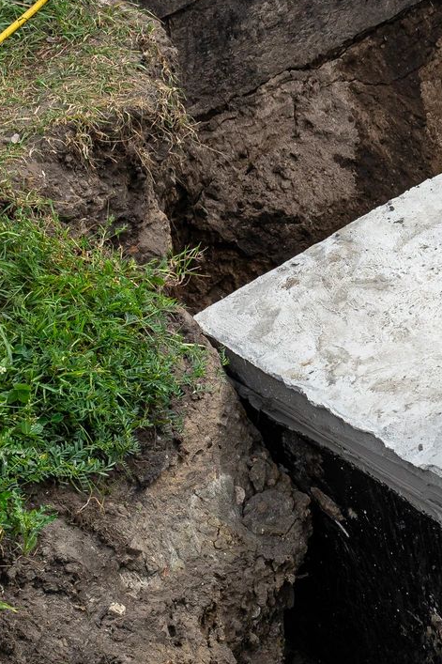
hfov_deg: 11.5
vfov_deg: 19.4
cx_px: 926
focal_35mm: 105
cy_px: 278
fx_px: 1935
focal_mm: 35
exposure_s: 1/250
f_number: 8
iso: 100
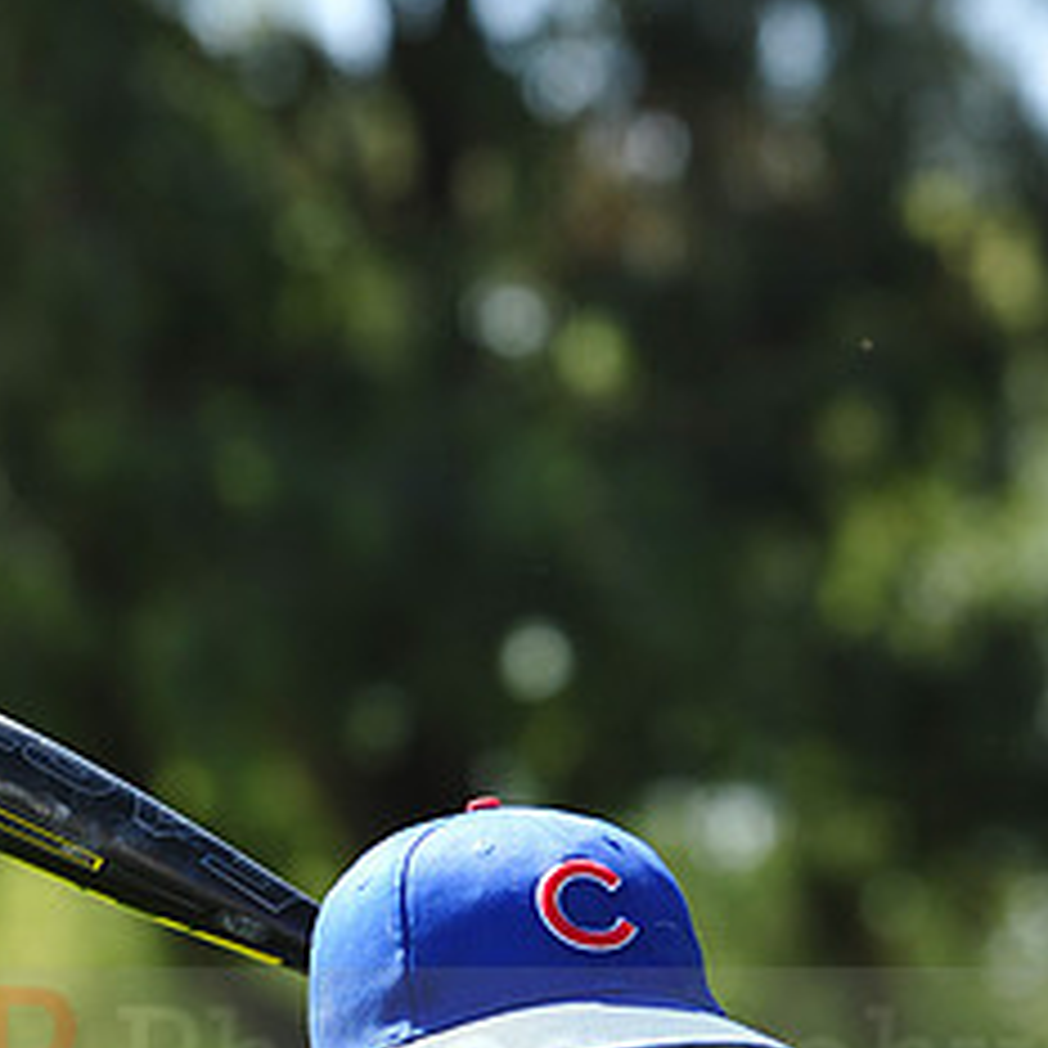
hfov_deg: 5.7
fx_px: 10515
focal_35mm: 307
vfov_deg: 5.7
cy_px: 1030
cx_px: 445
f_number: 5.6
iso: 200
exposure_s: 1/400
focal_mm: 145
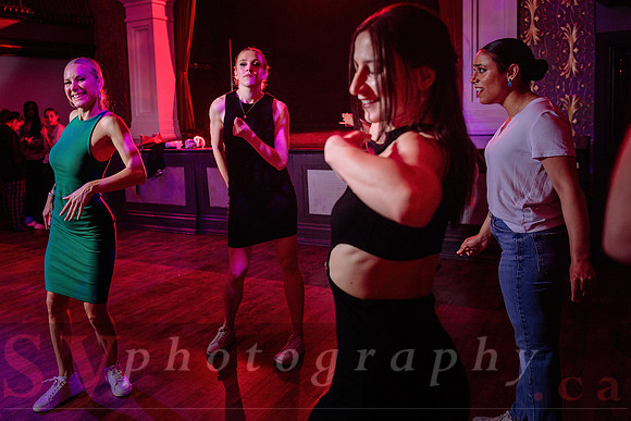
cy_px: 166
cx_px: 249
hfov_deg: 53.8
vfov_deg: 37.6
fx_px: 616
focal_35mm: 35
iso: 1000
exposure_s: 1/80
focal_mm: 29
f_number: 3.2
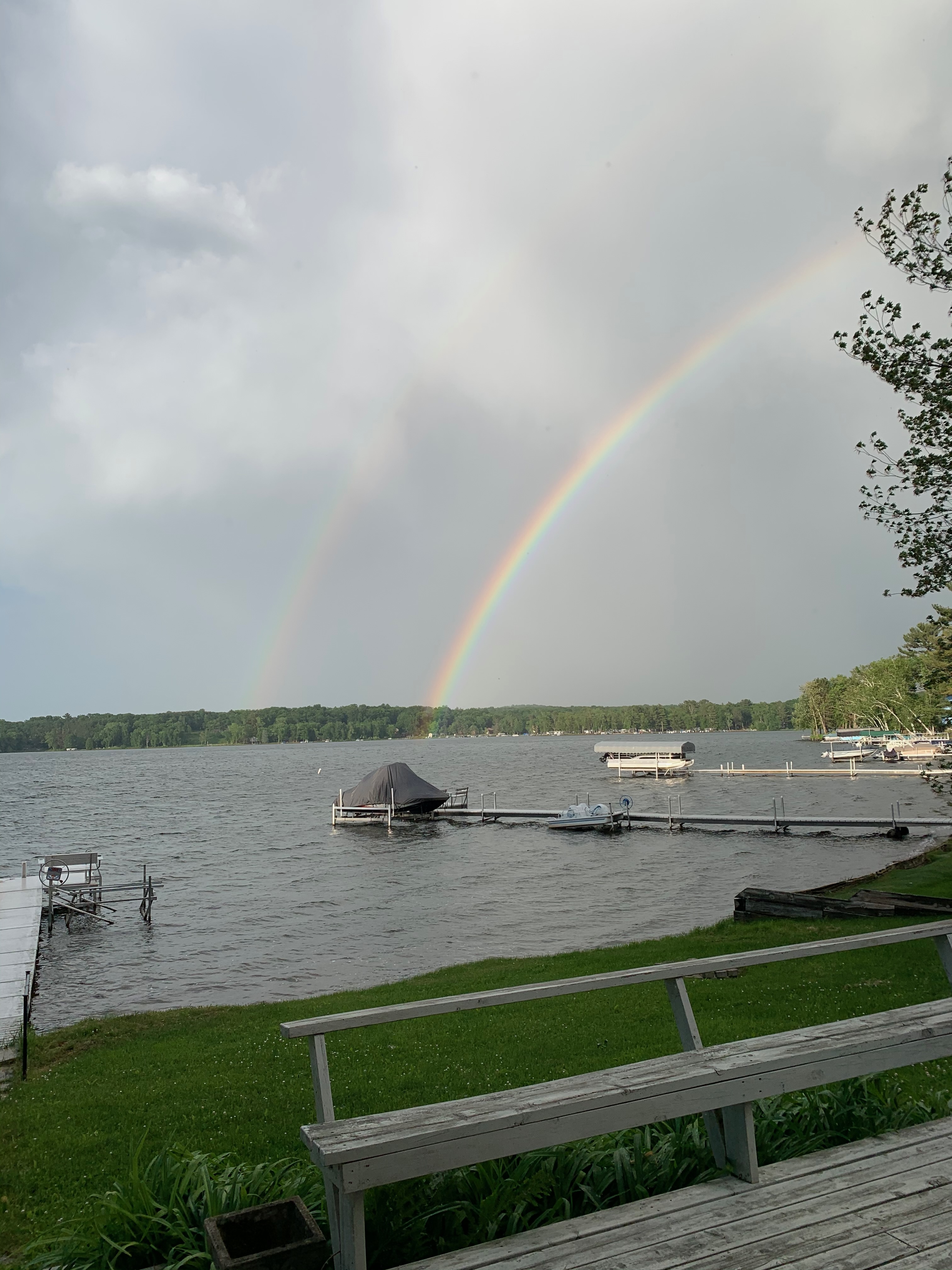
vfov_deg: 67.3
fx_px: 953
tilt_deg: +5.9
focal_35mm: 26
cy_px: 635
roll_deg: +1.5
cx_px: 476
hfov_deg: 53.1
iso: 25
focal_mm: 4.25
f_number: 1.8
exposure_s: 1/2915
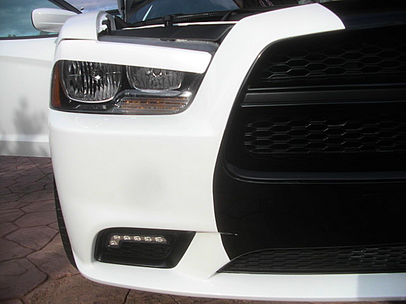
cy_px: 152
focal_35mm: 36
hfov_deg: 51.4
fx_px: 422
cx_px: 203
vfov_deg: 39.7
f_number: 2.8
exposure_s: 1/800
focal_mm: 6.3
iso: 50
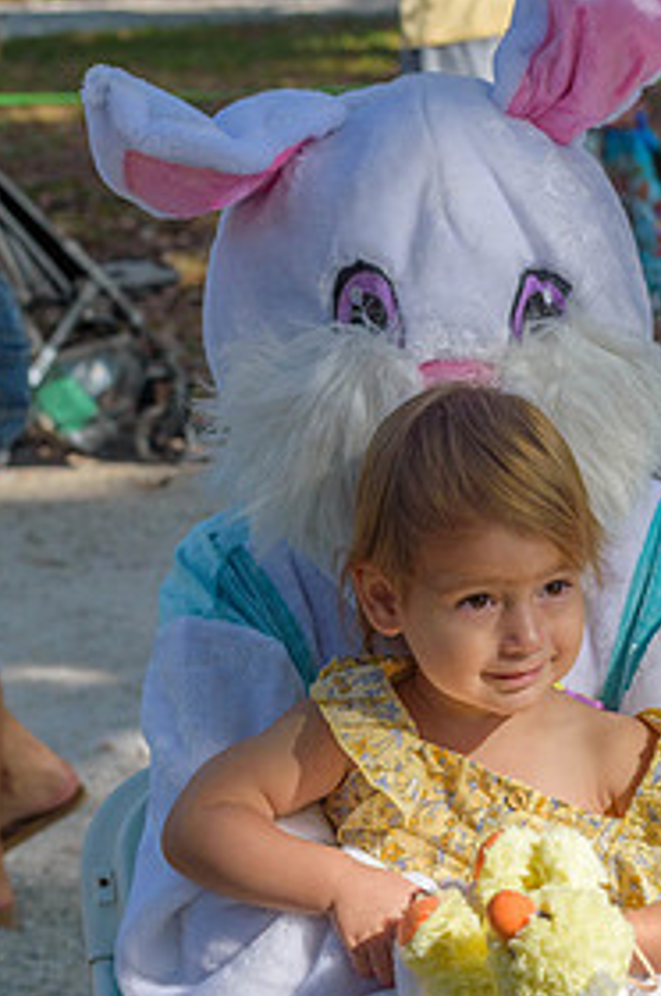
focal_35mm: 169
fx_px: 4666
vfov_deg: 12.1
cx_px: 480
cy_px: 711
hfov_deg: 8.1
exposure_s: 1/800
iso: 200
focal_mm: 70
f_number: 7.1
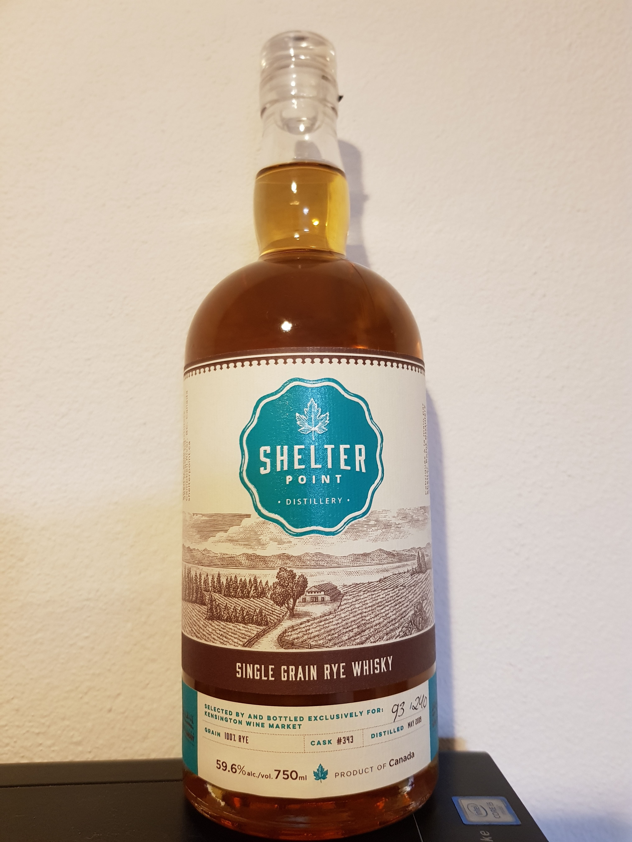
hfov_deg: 53.1
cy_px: 421
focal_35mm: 26
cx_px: 316
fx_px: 633
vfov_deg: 67.3
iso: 200
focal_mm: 4.2
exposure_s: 1/12
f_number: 1.7
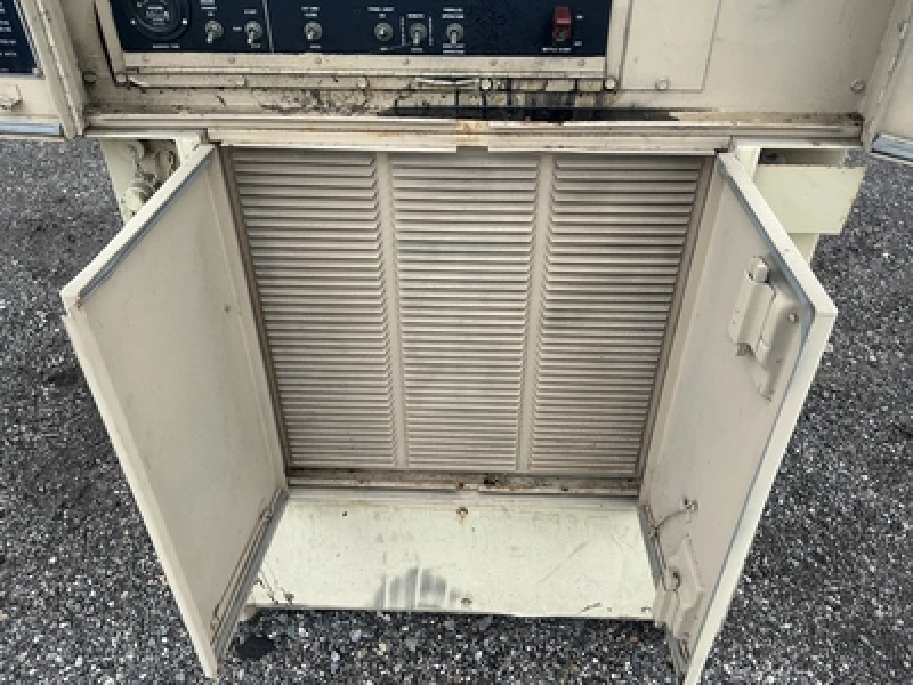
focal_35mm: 28
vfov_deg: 49.7
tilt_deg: -39.4
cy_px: 342
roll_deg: -1.1
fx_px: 739
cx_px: 456
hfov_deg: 63.4
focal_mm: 3
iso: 25
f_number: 1.8
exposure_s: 1/247
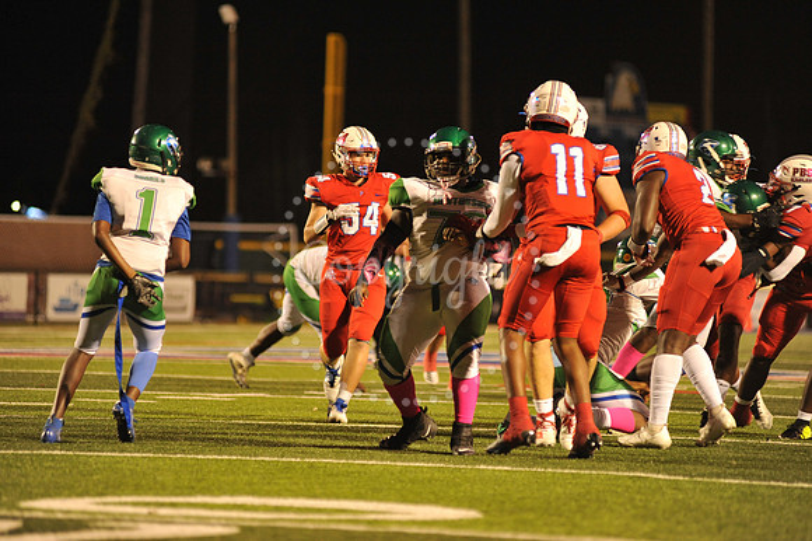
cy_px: 270
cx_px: 406
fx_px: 4508
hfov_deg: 10.3
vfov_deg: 6.9
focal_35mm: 200
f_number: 2.8
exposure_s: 1/200
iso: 2000
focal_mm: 200
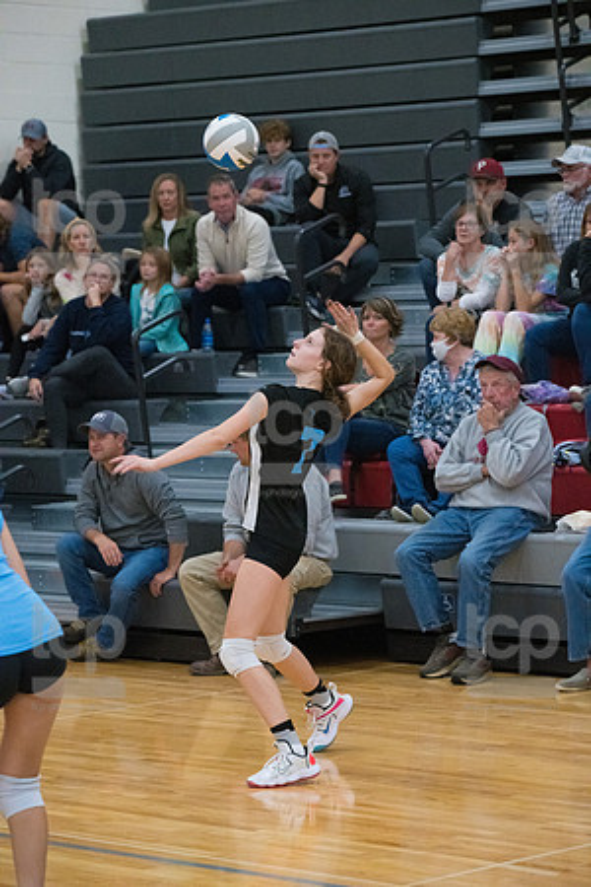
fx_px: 3078
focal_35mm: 125
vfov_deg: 16.4
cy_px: 444
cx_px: 296
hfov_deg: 11.0
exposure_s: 1/1000
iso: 6400
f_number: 4.5
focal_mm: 125
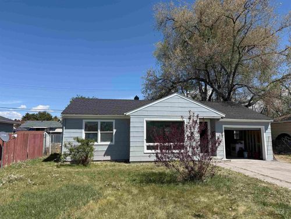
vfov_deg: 56.8
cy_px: 110
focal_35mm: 24
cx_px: 146
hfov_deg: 71.6
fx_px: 202
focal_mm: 6.76
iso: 80
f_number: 1.78
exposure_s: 1/5319
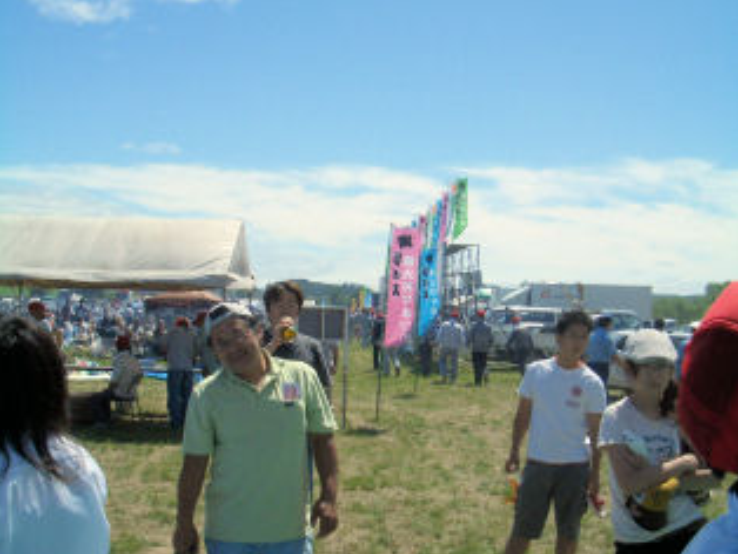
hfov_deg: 40.4
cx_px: 370
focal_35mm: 47
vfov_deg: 30.7
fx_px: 1003
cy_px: 362
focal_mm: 5.8
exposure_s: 1/1600
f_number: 4.3
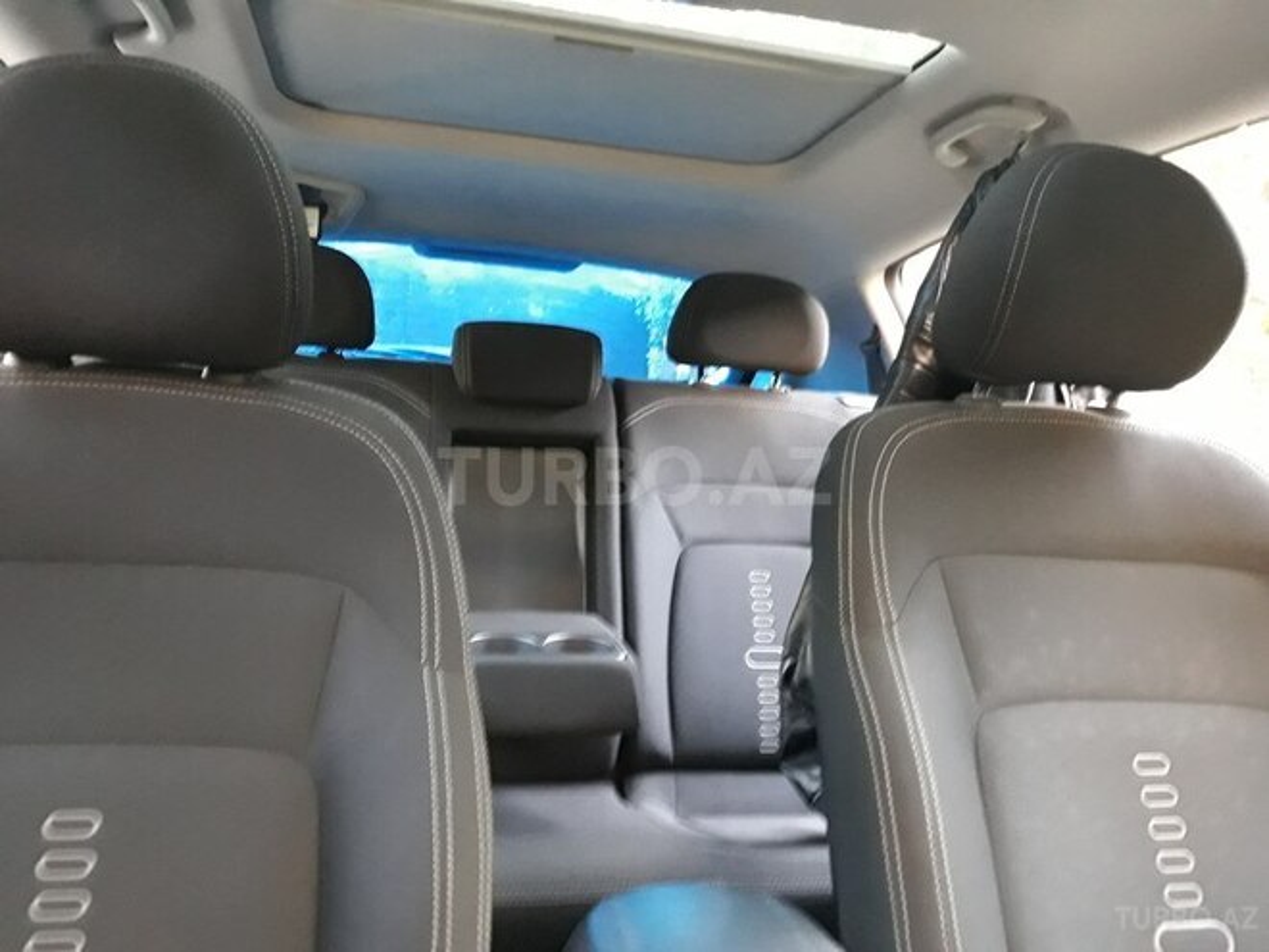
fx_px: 990
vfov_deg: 51.4
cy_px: 476
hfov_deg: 65.3
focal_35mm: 27
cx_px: 634
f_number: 1.7
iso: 640
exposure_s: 1/25
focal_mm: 3.71
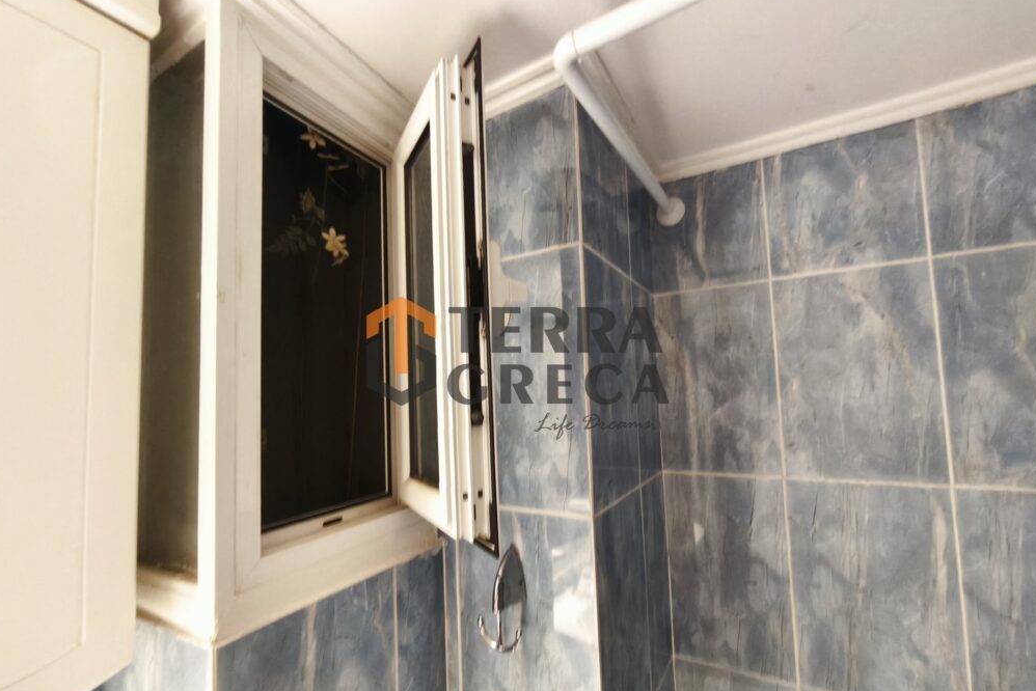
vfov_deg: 73.7
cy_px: 368
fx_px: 461
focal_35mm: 16
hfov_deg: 96.7
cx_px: 518
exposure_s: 1/33.3
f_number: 2.2
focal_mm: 1.91
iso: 500
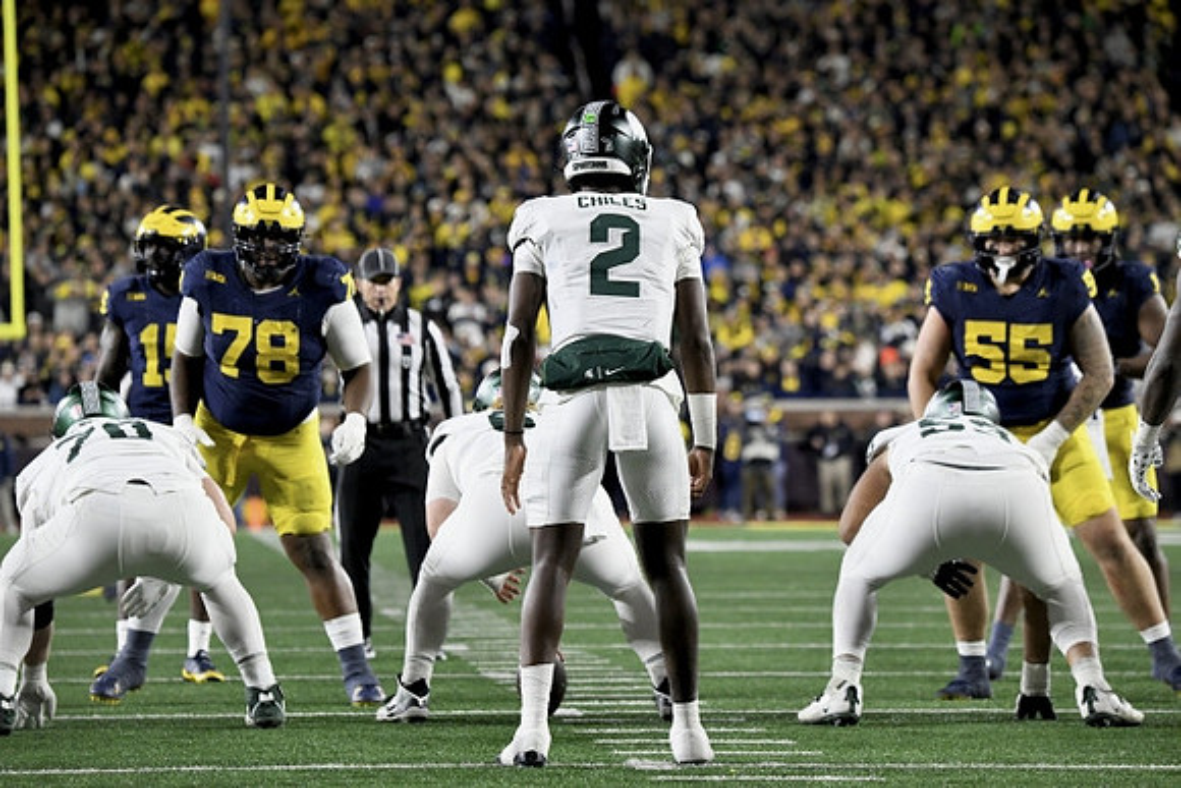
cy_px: 394
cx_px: 590
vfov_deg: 6.0
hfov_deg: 8.9
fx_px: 7547
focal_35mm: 230
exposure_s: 1/800
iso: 6400
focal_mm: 230
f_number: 5.3
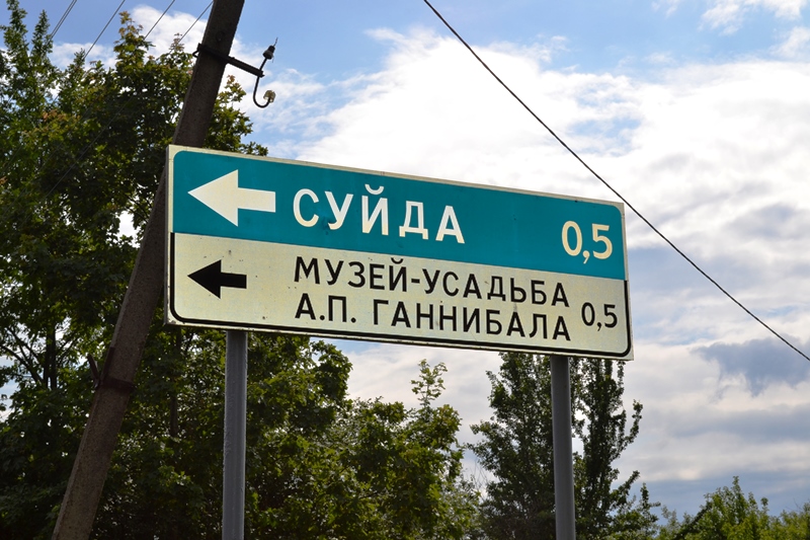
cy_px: 270
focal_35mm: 66
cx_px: 405
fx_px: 1485
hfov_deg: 30.5
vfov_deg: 20.6
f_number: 14
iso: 100
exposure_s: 1/200
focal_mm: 44
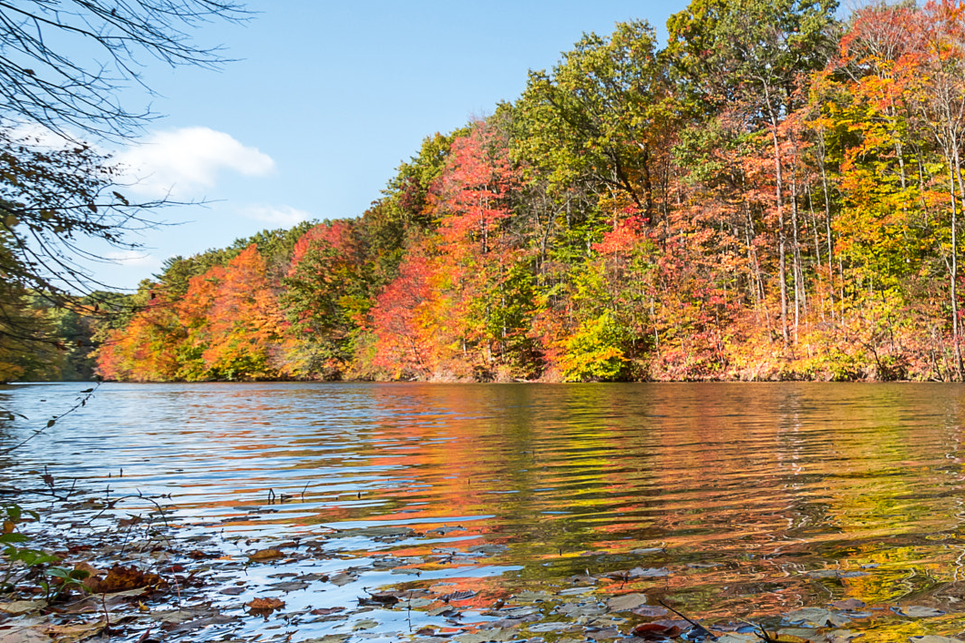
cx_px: 821
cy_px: 352
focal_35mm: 29
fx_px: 777
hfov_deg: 57.1
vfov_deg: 44.9
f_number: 9
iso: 250
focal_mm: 10
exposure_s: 1/160
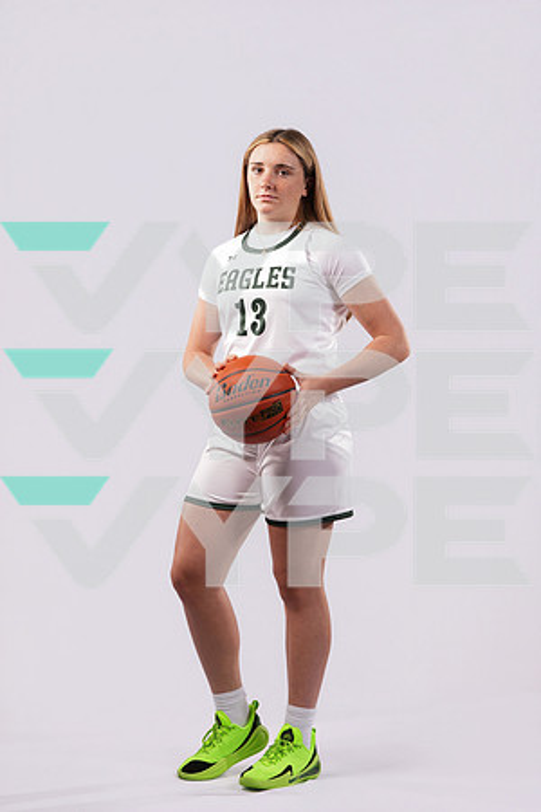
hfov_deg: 17.9
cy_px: 406
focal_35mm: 76
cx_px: 270
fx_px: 1713
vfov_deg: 26.7
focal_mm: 76
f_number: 11
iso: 160
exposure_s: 1/125
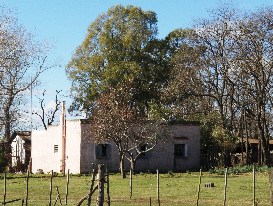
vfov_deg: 12.2
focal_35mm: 122
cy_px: 103
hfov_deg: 16.1
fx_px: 963
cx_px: 136
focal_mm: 19.6
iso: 100
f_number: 6.1
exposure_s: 1/334
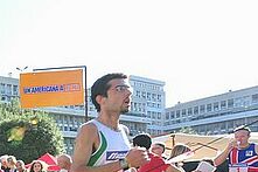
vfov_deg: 31.3
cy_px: 187
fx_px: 272
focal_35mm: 38
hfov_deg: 36.9
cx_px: -61
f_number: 8
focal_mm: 14
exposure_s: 1/400
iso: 400
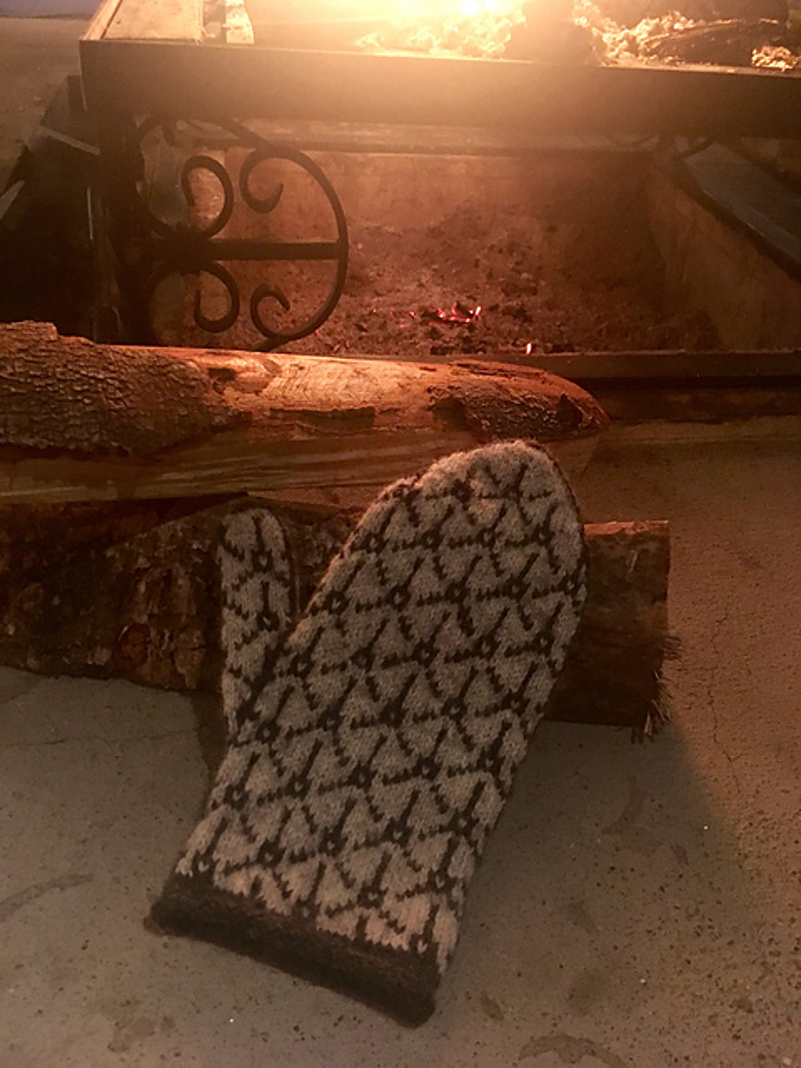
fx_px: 895
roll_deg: -4.6
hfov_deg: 48.2
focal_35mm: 29
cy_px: 534
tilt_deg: -38.5
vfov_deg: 61.7
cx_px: 400
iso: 400
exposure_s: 1/17
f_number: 2.2
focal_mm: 4.15
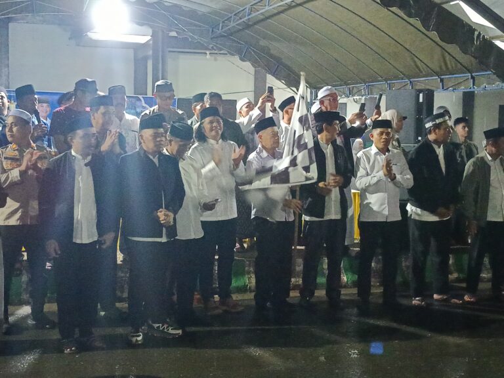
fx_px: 728
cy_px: 189
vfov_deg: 29.1
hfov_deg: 38.2
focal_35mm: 50
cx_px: 252
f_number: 1.79
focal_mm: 4.84
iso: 4464
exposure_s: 1/16.7
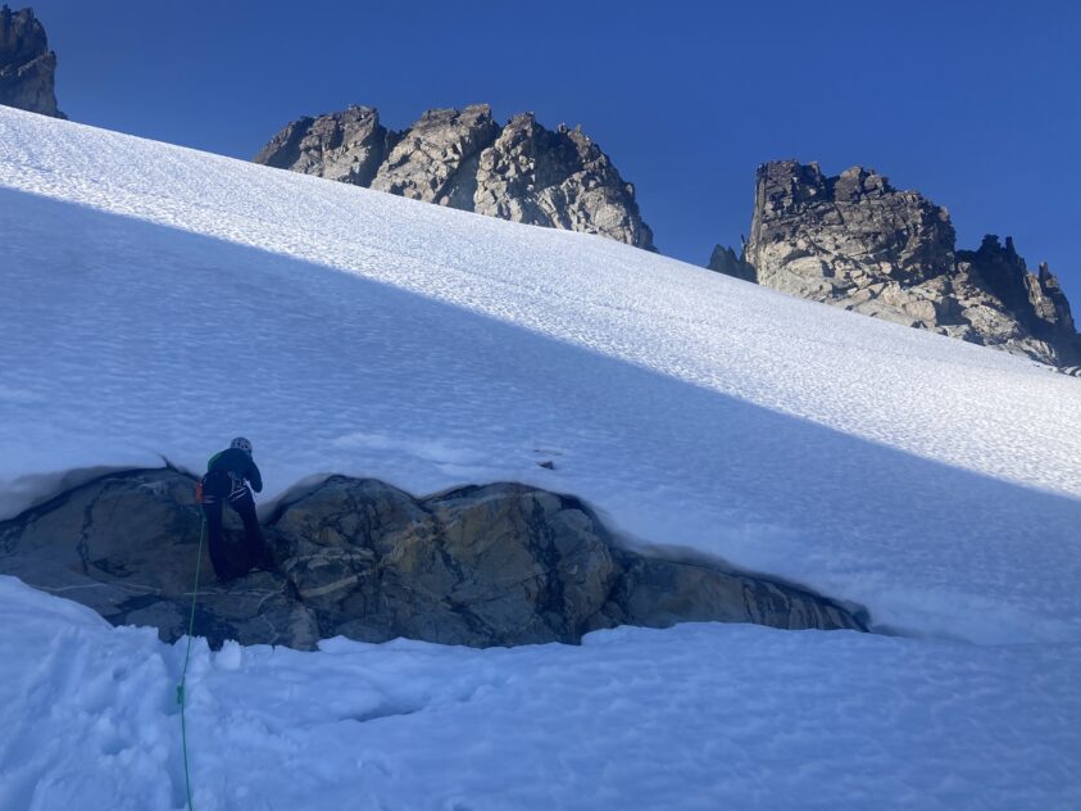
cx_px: 473
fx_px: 1062
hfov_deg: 53.8
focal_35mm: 34
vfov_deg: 41.8
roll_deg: +0.6
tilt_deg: +19.7
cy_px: 429
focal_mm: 3.99
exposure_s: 1/1333
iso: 20
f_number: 1.8
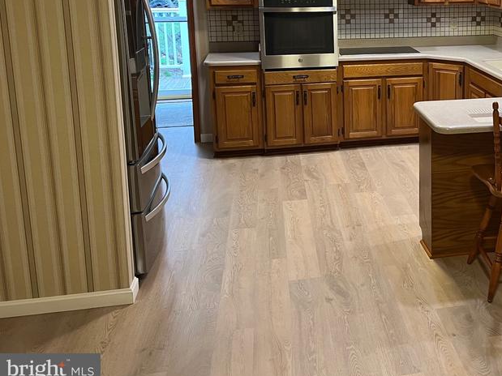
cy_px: 75
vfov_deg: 32.7
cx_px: 414
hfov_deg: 41.6
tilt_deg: -10.9
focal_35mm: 43
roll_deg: +0.0
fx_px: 623
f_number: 1.5
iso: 200
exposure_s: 1/60
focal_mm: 5.7
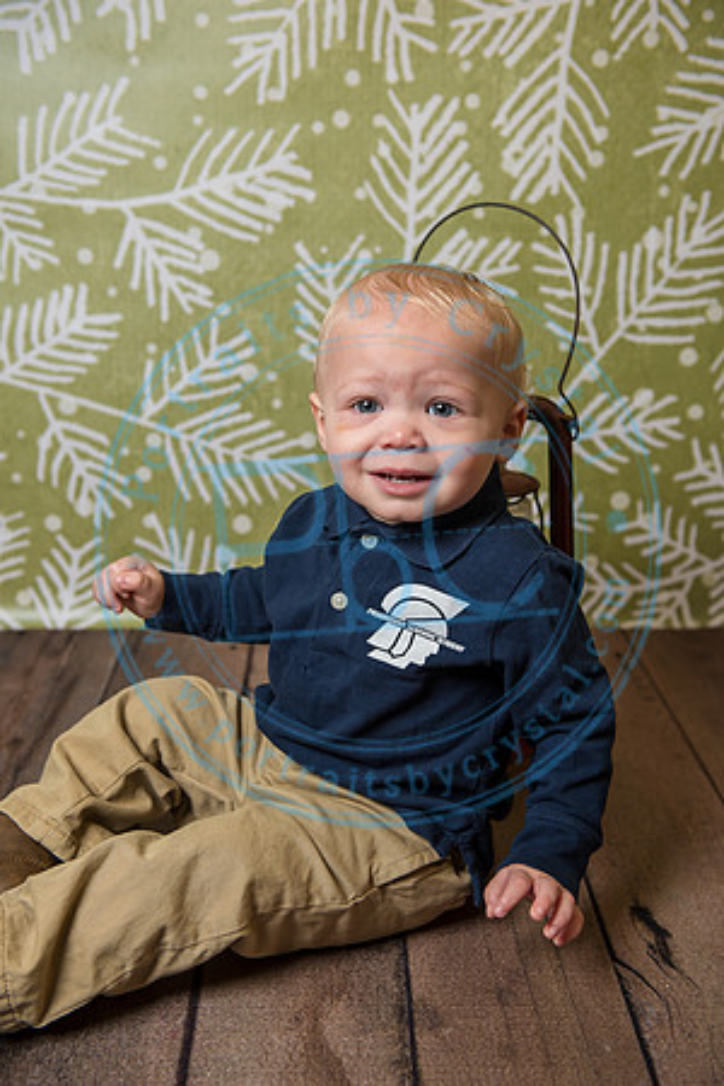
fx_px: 1357
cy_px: 543
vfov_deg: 43.6
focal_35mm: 45
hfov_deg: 29.9
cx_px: 362
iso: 200
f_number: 4
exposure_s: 1/200
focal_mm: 45
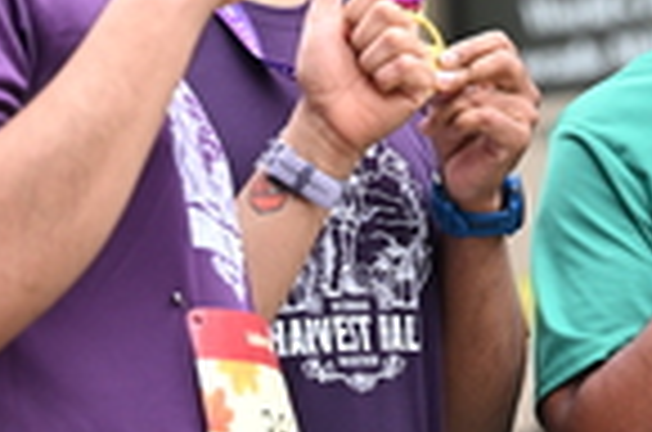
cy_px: -70
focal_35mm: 312
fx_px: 5638
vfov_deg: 4.4
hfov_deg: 6.6
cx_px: 553
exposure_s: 1/1250
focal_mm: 82
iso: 640
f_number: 2.8
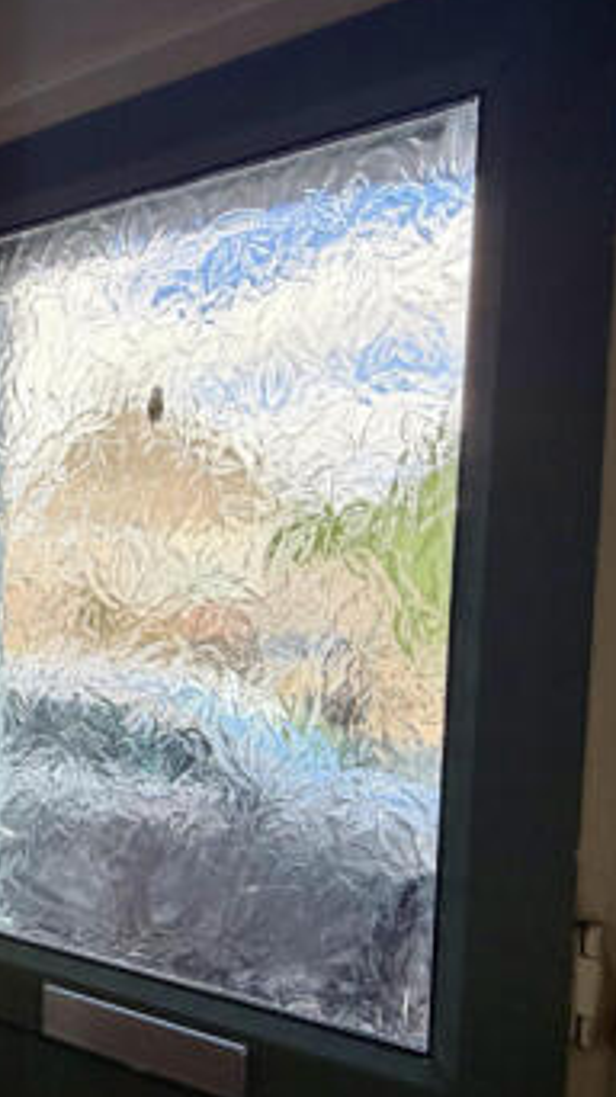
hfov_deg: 37.5
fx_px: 756
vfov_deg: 71.3
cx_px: -53
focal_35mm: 26
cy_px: 653
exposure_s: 1/121
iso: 100
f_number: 2.2
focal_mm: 2.22
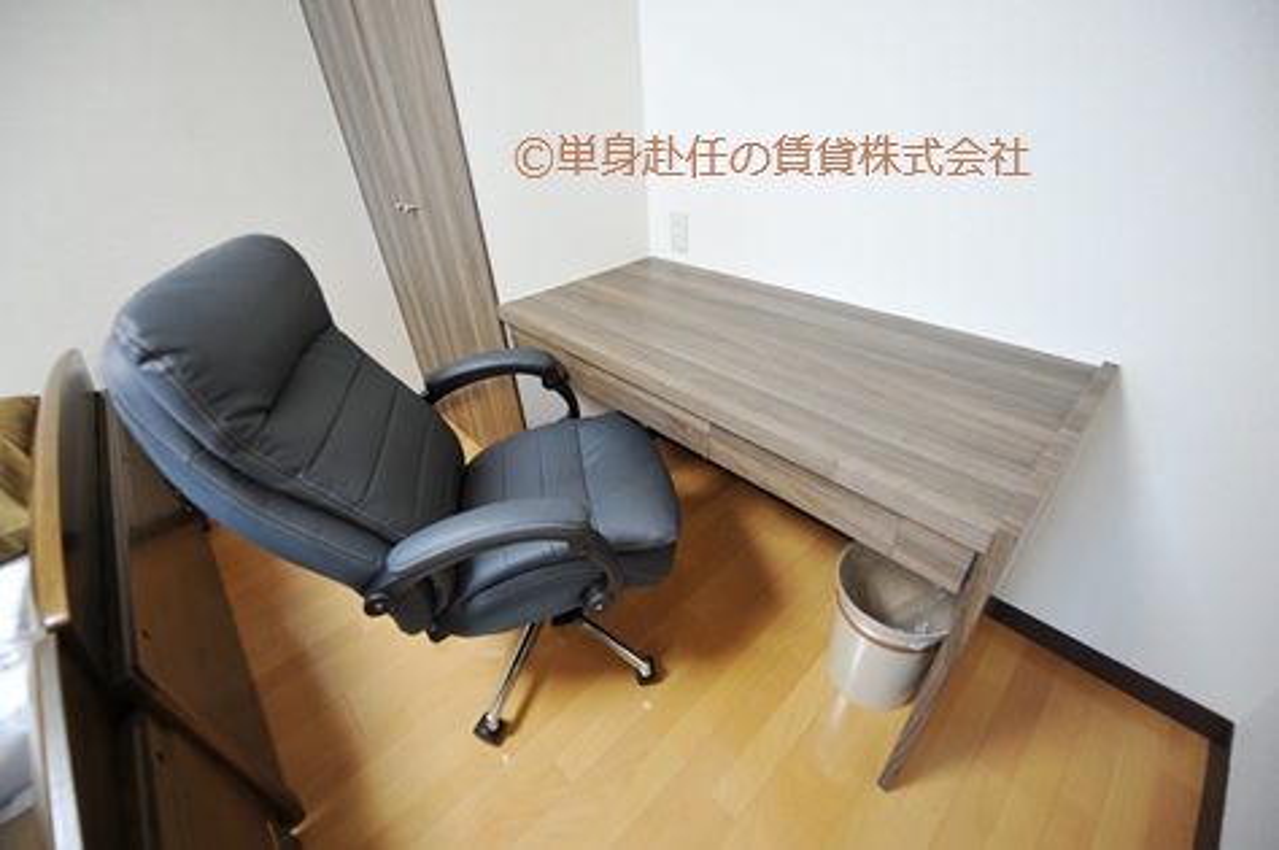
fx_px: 497
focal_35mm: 14
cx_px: 640
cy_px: 425
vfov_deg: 81.1
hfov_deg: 104.3
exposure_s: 1/15
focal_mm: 14
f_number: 2.8
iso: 200
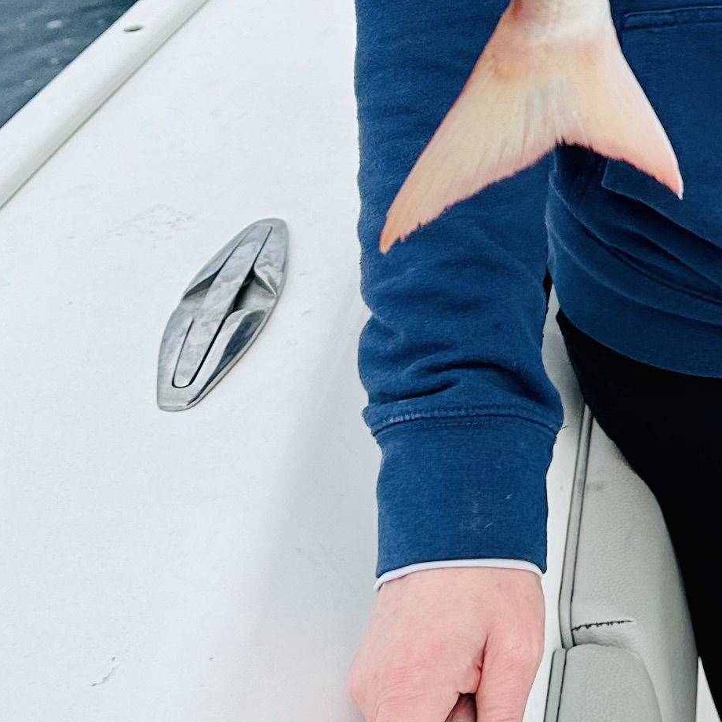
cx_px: 855
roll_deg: -2.2
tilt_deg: -18.5
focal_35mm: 93
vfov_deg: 17.4
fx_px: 2195
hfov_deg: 17.8
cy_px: -256
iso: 80
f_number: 1.78
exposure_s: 1/4016
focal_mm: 6.86
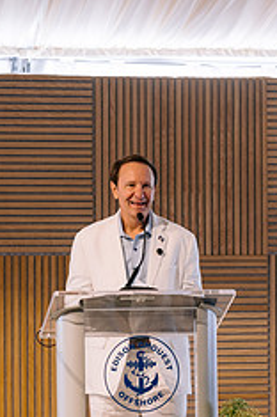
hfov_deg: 8.4
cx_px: 158
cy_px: 257
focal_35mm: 163
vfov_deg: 12.6
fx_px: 1887
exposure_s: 1/160
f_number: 2.8
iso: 800
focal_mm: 85
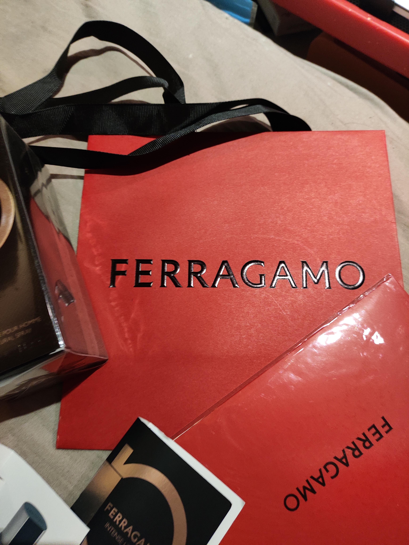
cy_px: 272
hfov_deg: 56.9
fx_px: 378
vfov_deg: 71.6
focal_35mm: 24
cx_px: 204
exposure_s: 1/33.3
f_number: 1.8
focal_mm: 4.68
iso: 705
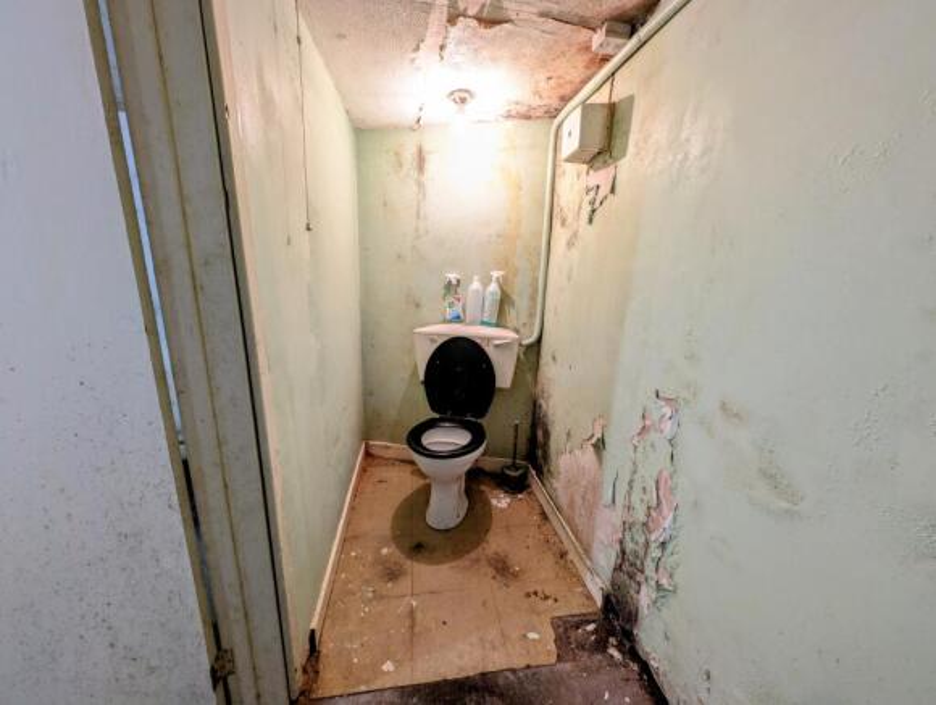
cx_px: 468
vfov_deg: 94.7
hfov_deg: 110.4
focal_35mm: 12
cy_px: 352
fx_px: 325
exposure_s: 1/16.7
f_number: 1.95
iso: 131
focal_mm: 2.23
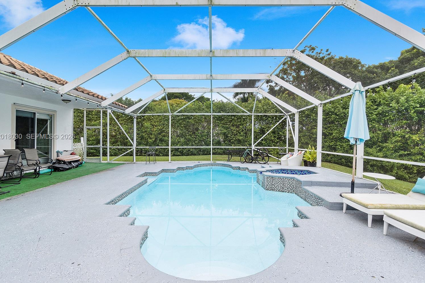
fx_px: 189
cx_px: 214
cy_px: 137
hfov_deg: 96.7
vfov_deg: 73.7
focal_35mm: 16
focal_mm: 10
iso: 100
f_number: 11
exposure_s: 1/30
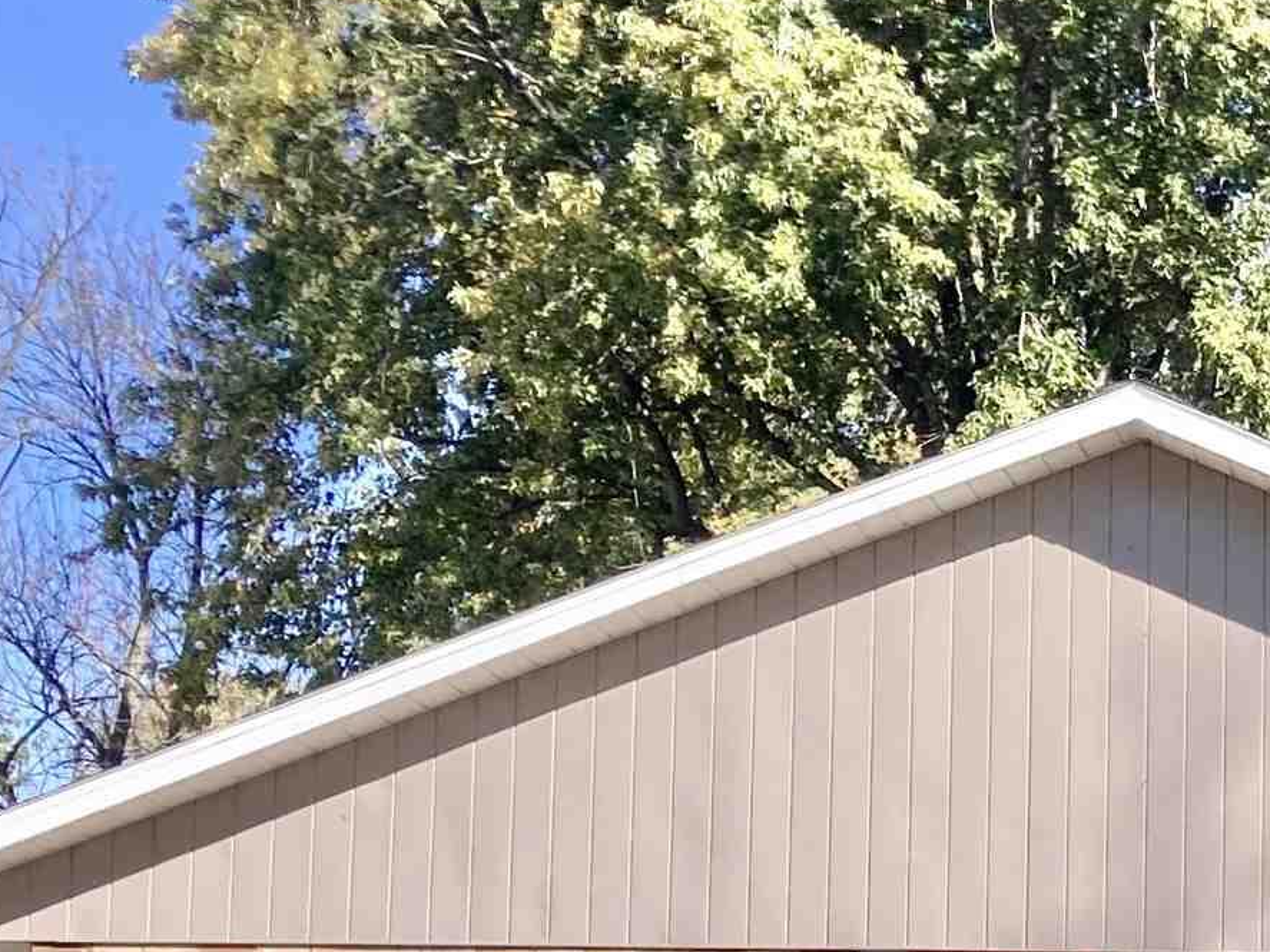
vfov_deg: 14.8
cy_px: 1104
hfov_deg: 18.2
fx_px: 3558
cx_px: 1846
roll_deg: +1.5
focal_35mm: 97
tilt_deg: +4.9
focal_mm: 3.99
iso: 20
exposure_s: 1/1021
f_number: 1.8
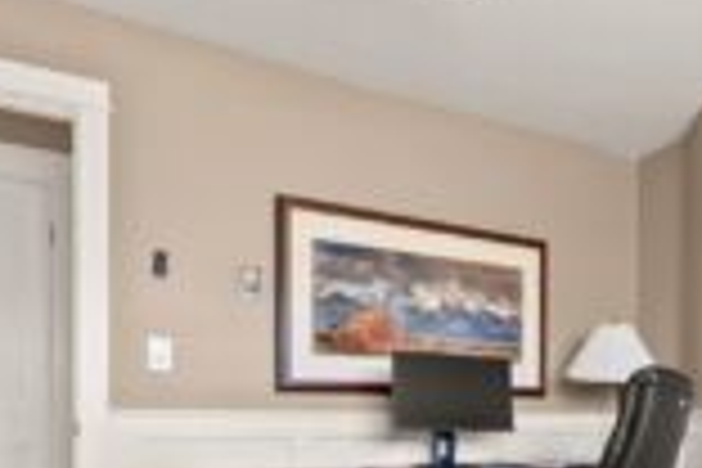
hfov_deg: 49.1
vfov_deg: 34.7
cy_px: 425
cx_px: 590
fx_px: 702
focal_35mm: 36
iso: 250
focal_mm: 14
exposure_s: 1/15
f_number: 2.8
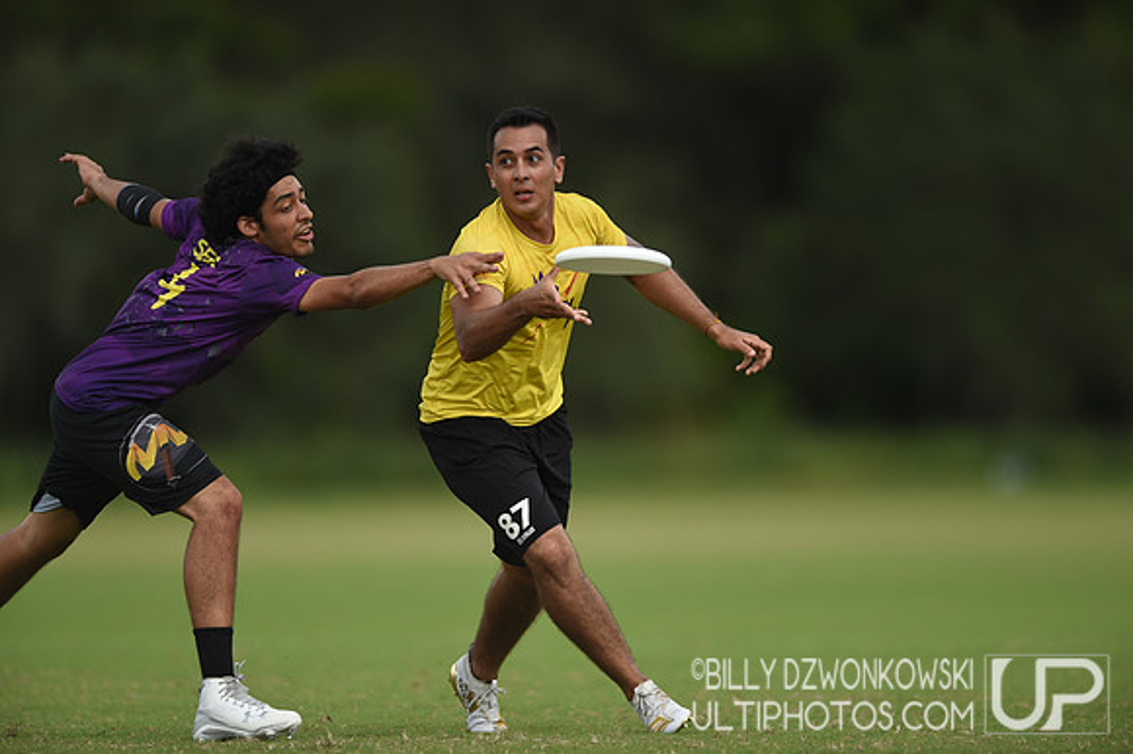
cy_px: 377
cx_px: 566
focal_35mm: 400
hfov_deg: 5.2
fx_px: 12581
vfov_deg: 3.4
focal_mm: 400
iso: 160
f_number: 2.8
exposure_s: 1/2000
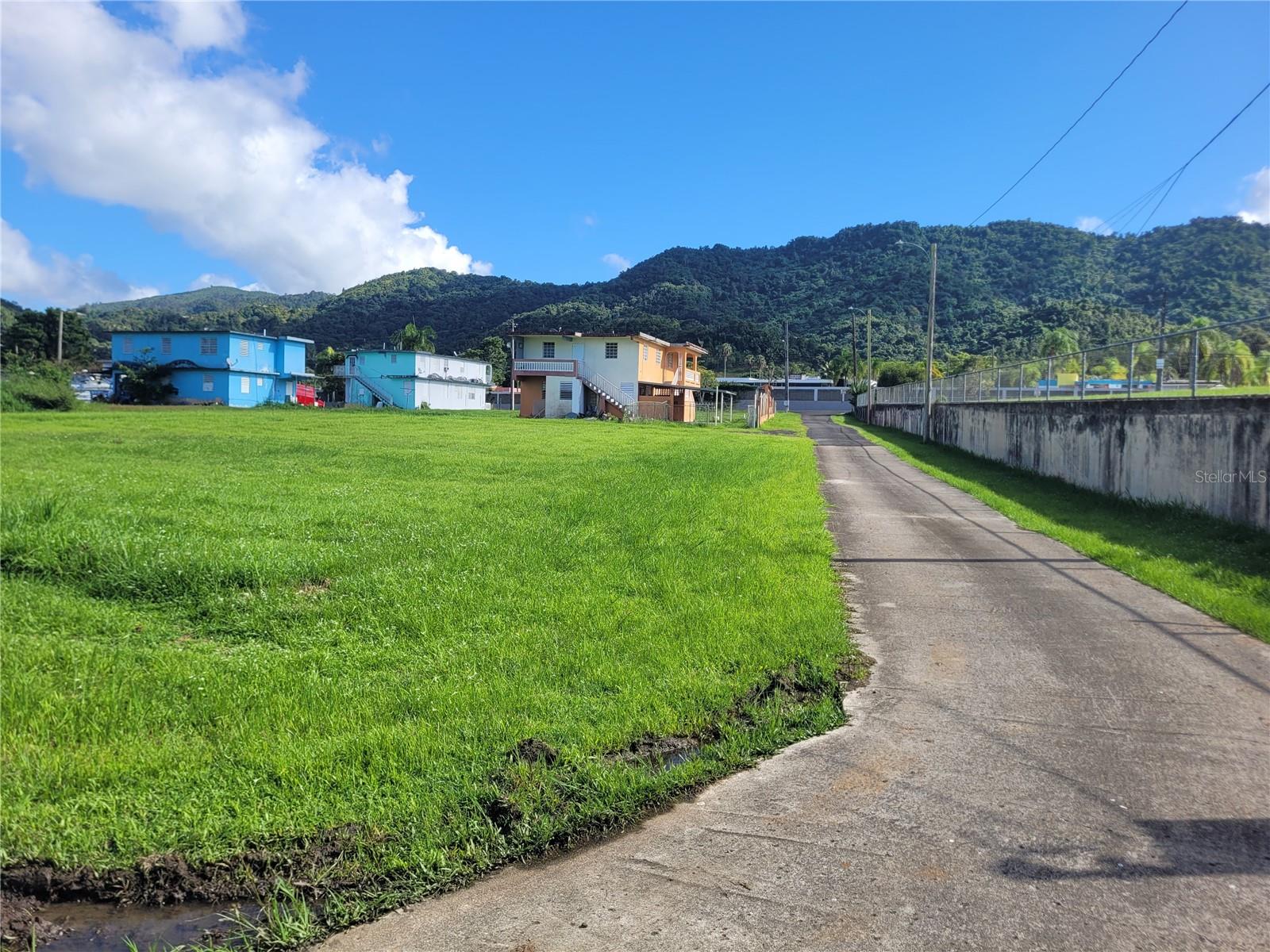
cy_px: 476
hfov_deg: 67.3
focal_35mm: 26
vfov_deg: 53.1
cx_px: 635
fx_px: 954
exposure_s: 1/1761
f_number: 1.8
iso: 40
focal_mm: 5.4
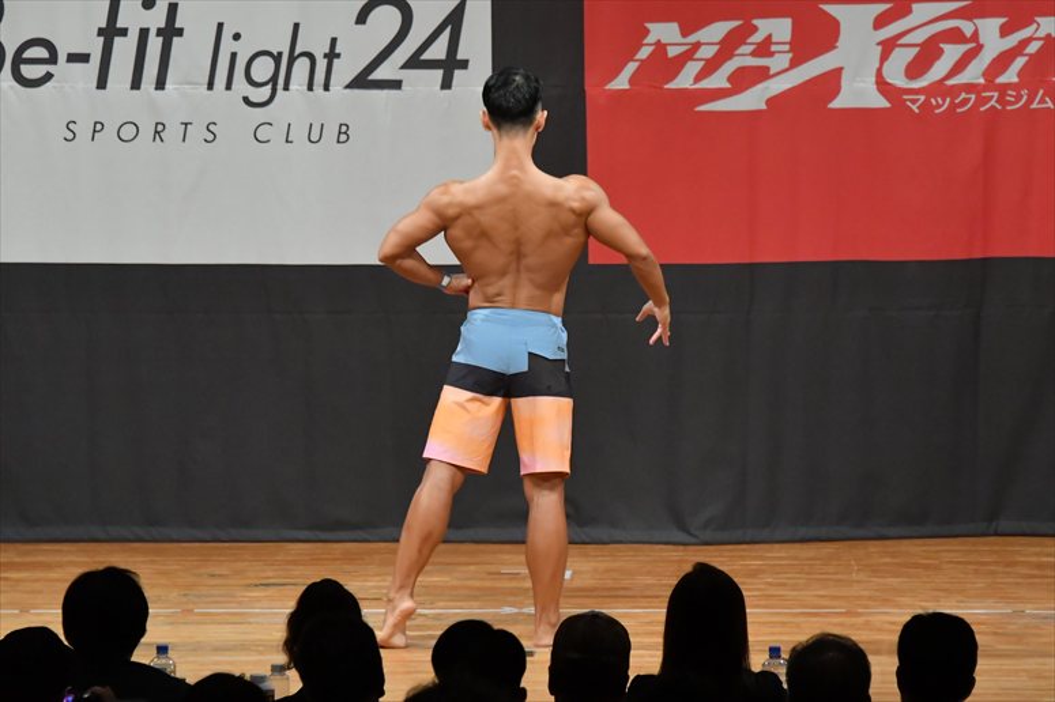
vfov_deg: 5.1
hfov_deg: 7.6
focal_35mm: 270
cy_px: 351
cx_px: 528
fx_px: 7909
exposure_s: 1/400
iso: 6400
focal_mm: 180
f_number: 5.6
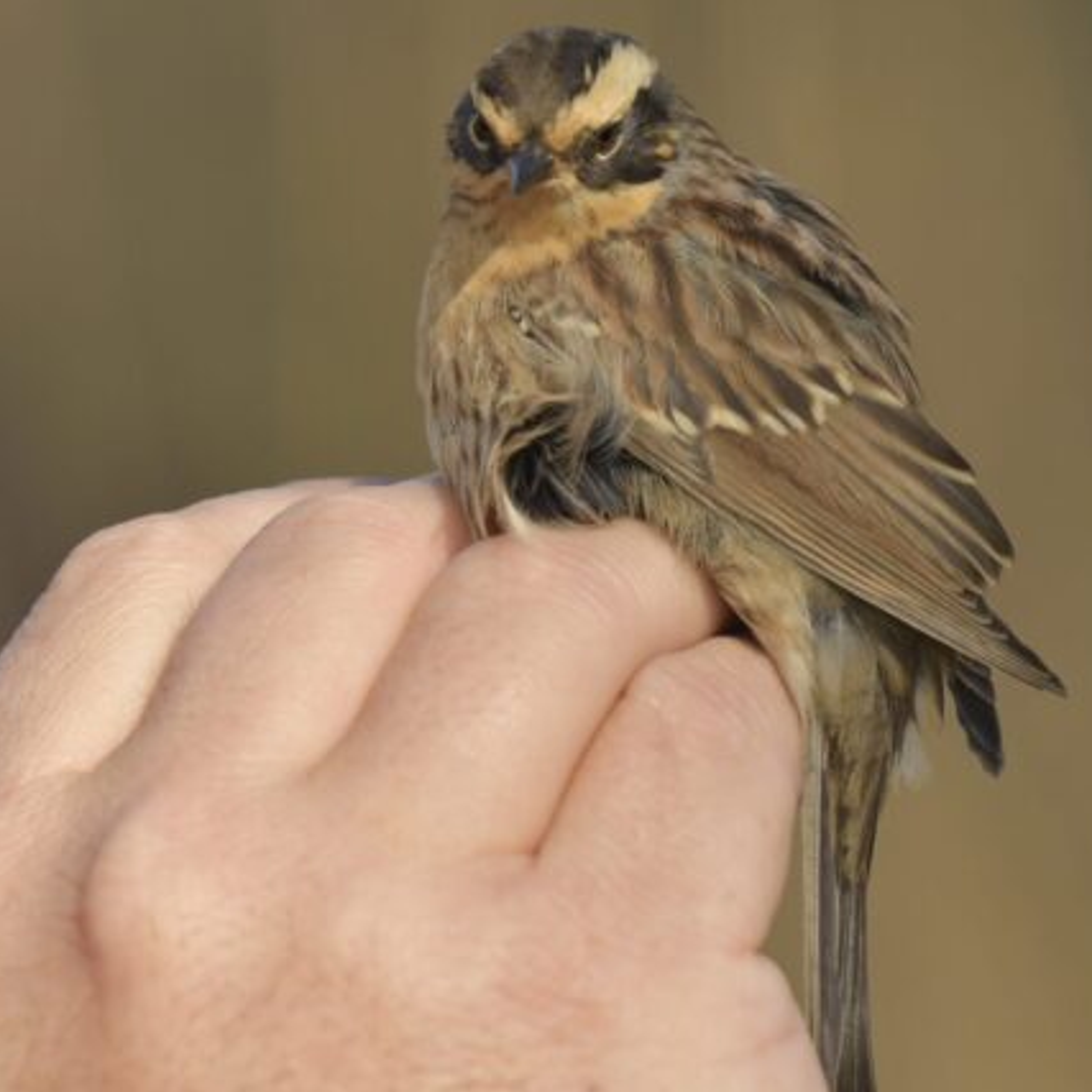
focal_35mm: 1147
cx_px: 471
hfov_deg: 1.5
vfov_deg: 1.5
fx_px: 40937
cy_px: 486
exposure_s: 1/2000
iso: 320
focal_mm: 500
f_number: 5.6
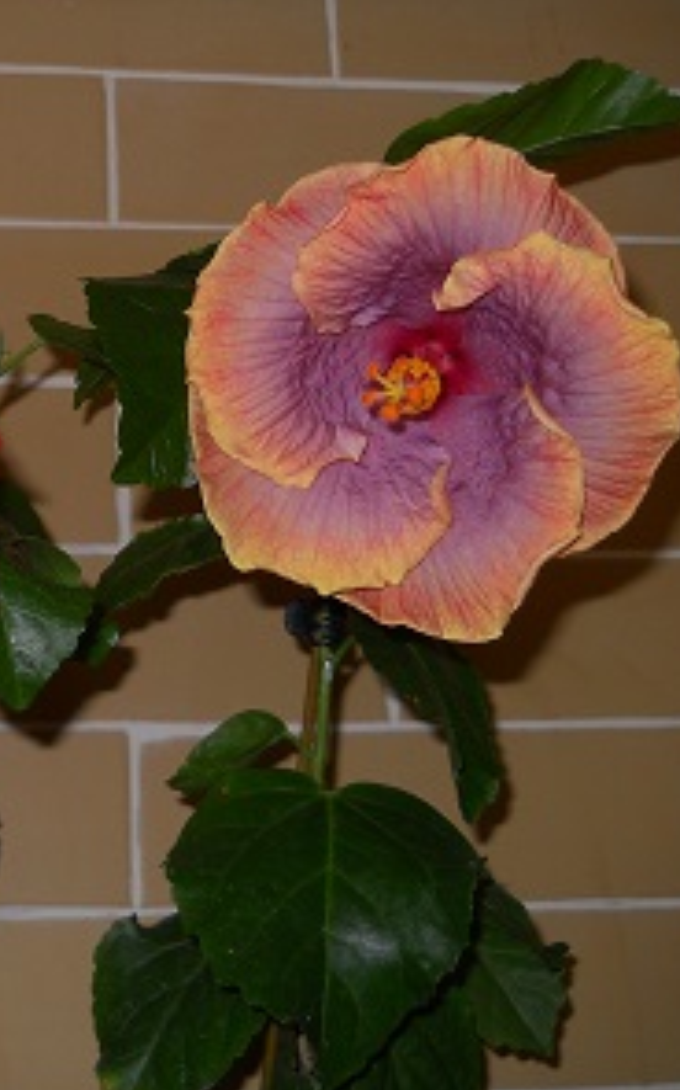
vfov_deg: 34.6
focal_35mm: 59
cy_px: 551
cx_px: -7
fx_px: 1752
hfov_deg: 21.2
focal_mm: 6.72
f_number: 3.1
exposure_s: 1/30
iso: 80
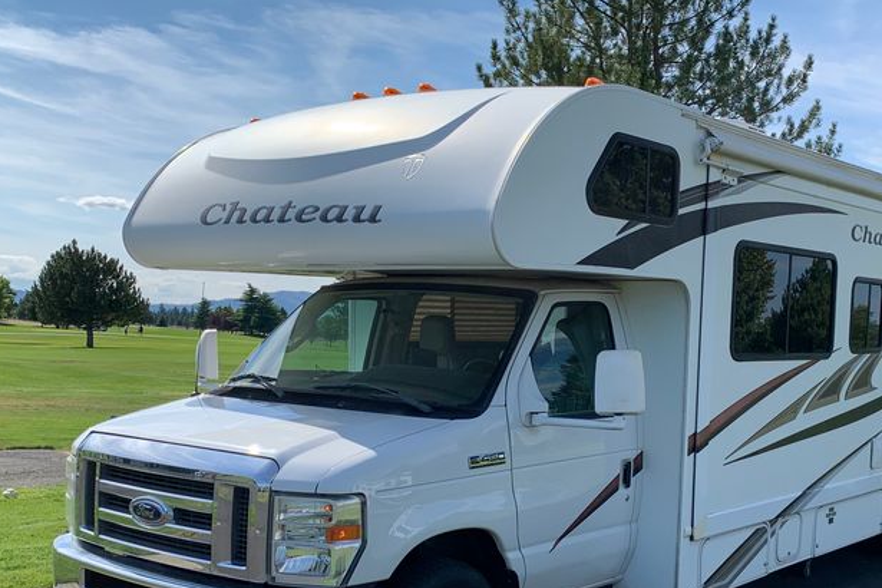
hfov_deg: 43.0
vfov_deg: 29.4
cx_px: 584
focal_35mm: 45
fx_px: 1102
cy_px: 433
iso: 25
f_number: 1.8
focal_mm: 4.25
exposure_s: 1/2421
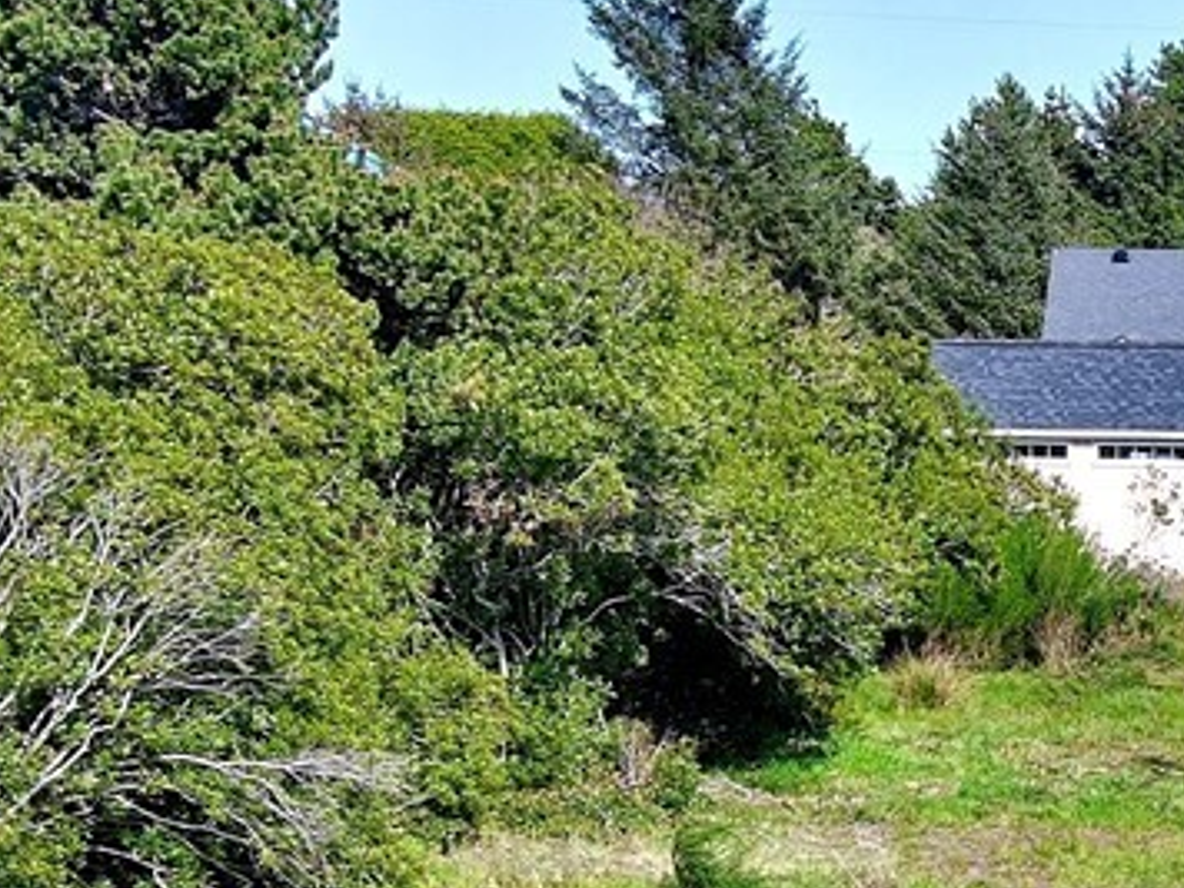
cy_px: 856
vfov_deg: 11.1
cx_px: 1442
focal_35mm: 133
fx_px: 4549
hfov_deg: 14.3
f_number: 2.8
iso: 100
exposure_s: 1/1101
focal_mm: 10.57
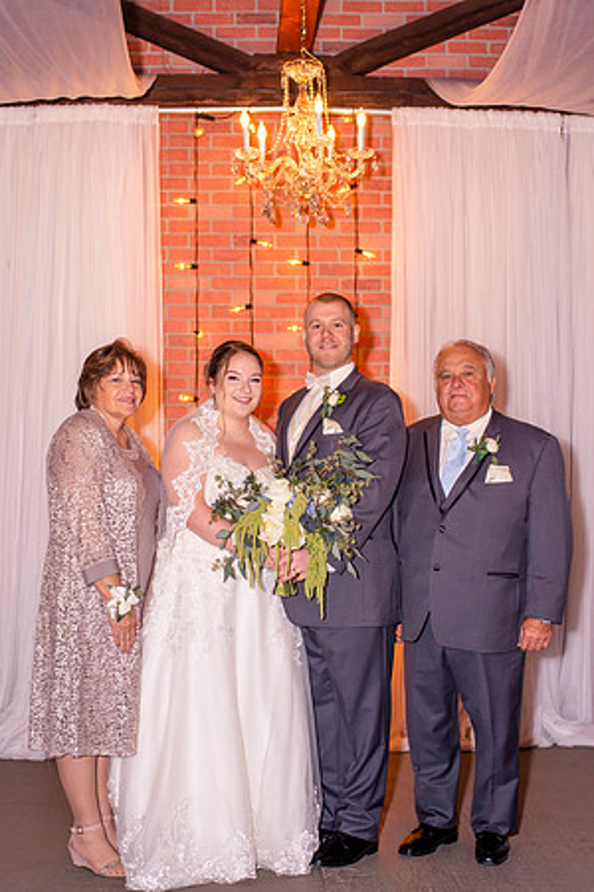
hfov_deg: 25.8
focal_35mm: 52
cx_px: 297
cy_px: 446
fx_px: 1299
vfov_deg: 37.9
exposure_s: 1/200
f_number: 2.8
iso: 200
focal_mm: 35
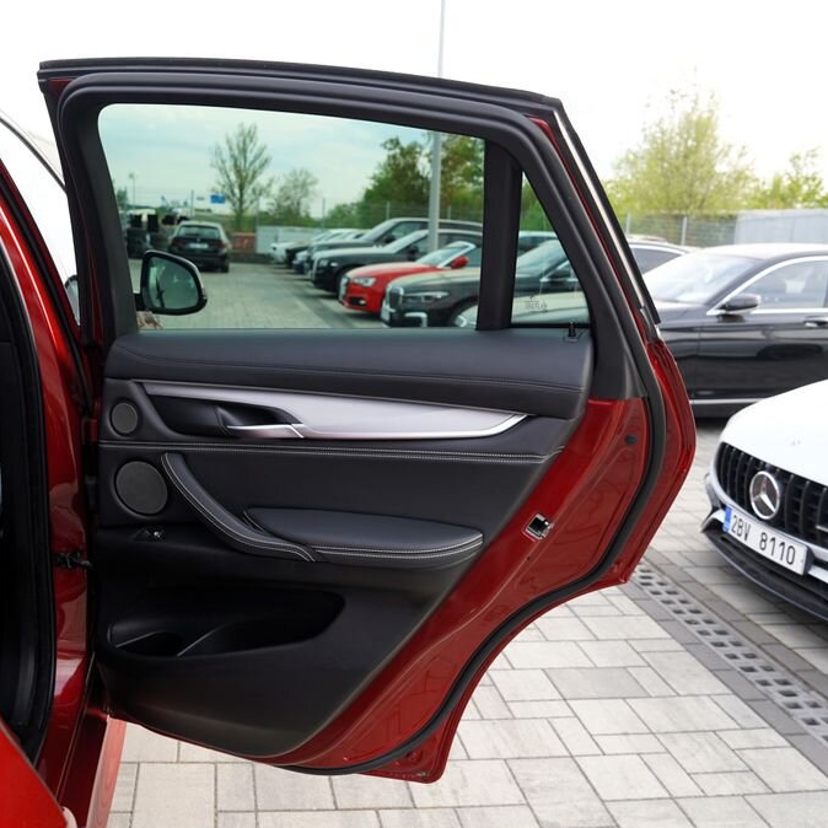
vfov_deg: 52.5
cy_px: 412
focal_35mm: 31
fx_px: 839
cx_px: 323
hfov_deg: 52.1
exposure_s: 1/80
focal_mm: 24
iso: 100
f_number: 4.5
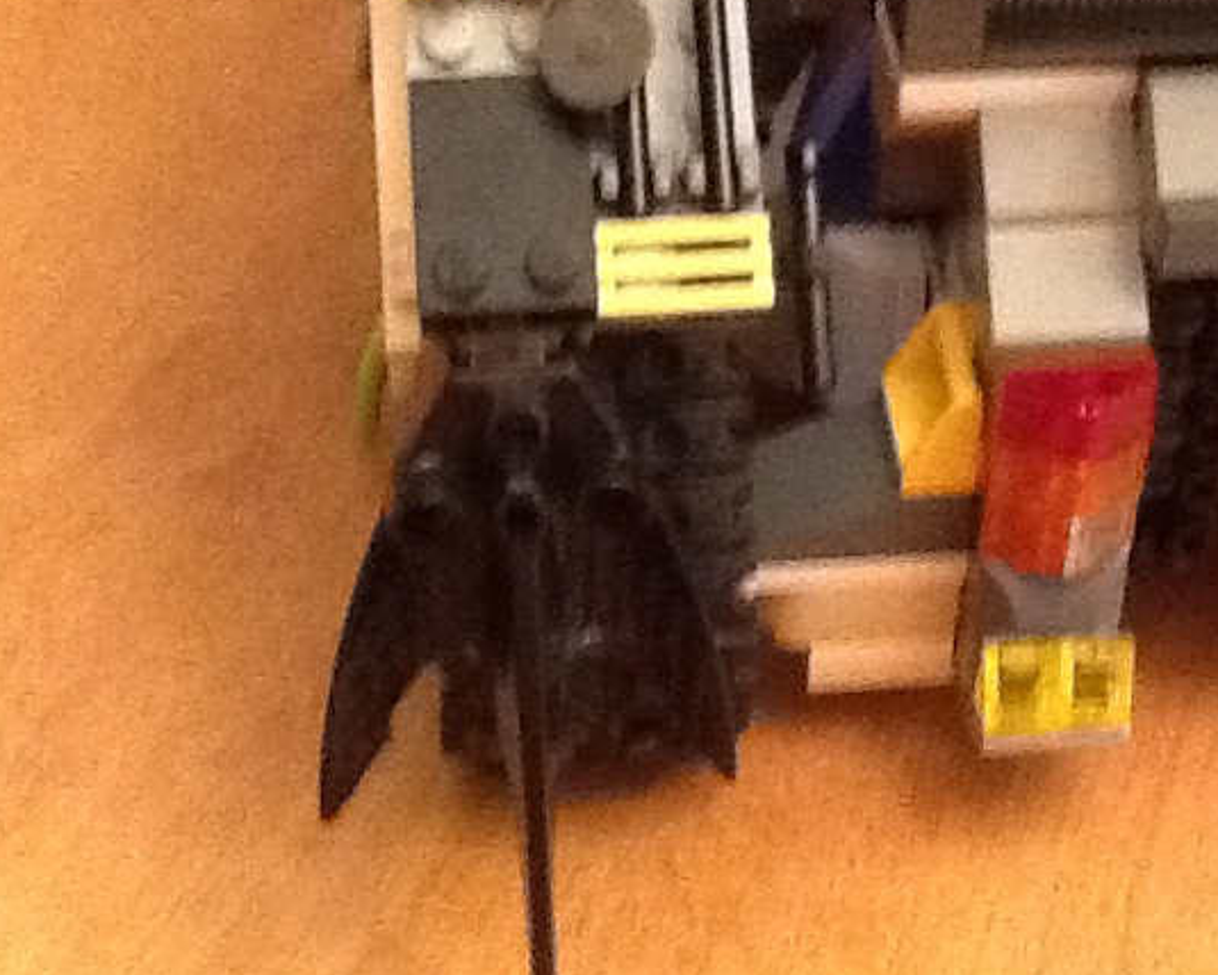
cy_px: 166
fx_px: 2019
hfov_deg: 32.8
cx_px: 936
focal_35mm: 56
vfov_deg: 26.5
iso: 640
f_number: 2.4
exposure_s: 1/15
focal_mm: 2.03
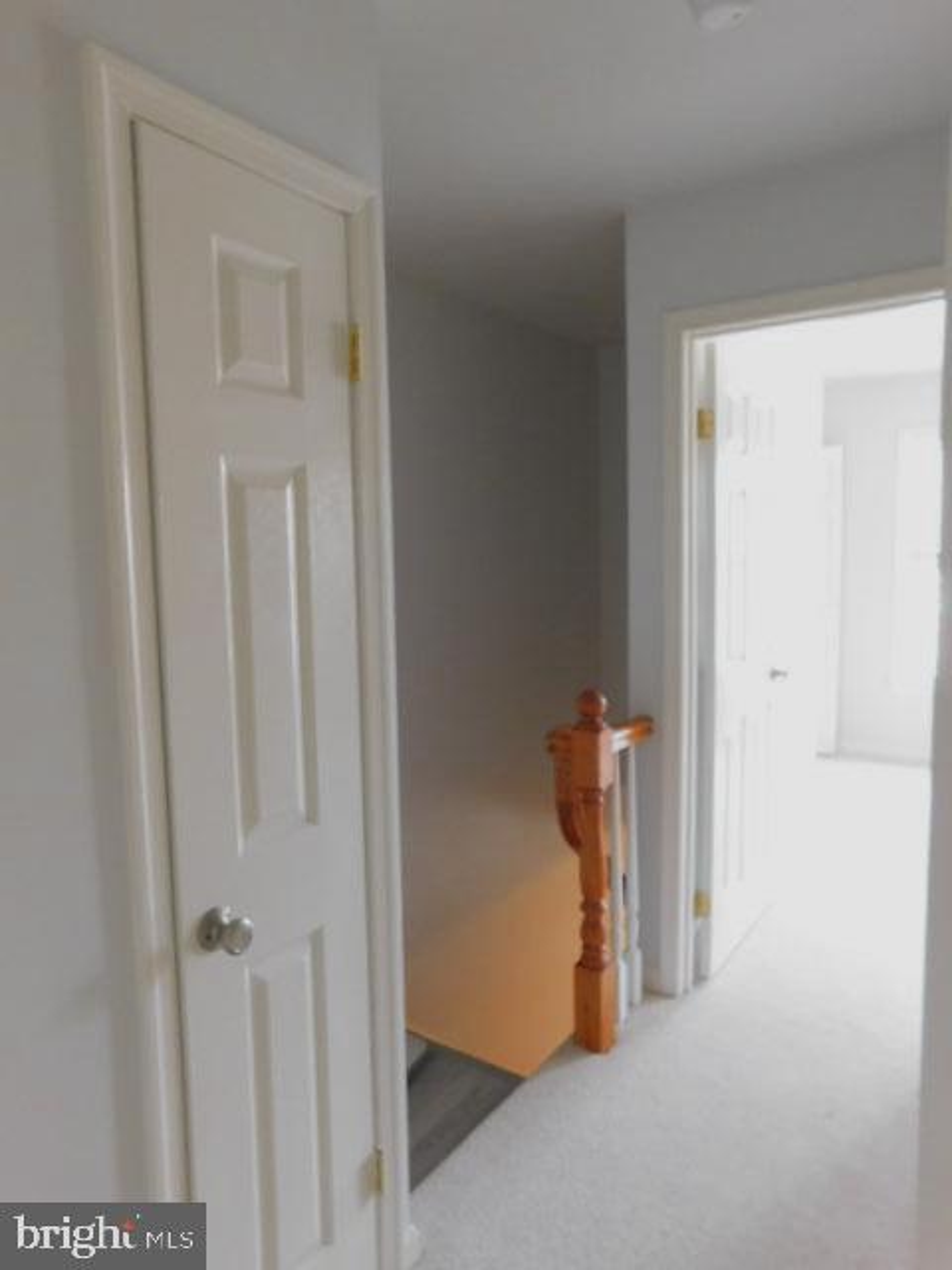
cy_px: 635
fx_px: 843
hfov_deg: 58.9
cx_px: 476
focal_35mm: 23
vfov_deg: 73.9
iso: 400
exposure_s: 1/13
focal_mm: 4
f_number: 3
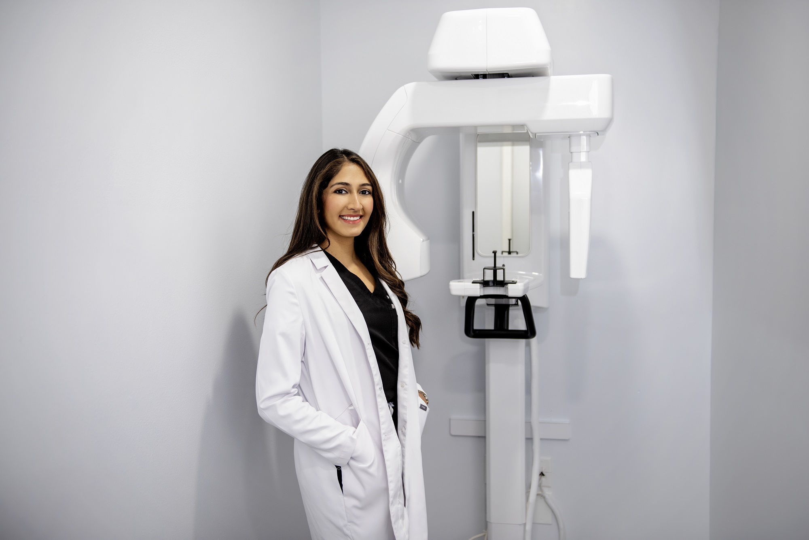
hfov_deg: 50.7
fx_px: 854
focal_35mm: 38
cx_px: 404
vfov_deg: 35.1
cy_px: 270
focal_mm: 38
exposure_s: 1/80
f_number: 2.8
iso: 400
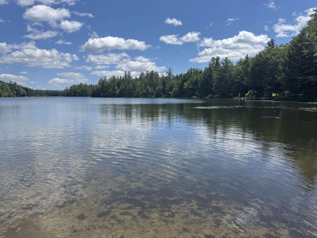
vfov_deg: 56.8
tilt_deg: -7.3
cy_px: 119
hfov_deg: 71.6
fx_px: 220
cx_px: 158
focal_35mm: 24
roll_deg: -0.2
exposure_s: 1/6410
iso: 80
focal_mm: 6.76
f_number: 1.78
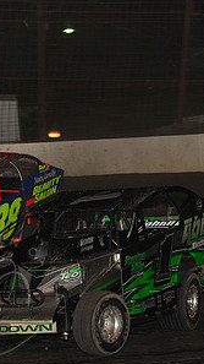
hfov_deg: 4.4
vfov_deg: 7.8
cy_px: 195
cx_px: -10
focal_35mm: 276
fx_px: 2655
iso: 800
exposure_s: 1/320
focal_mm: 135
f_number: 6.3
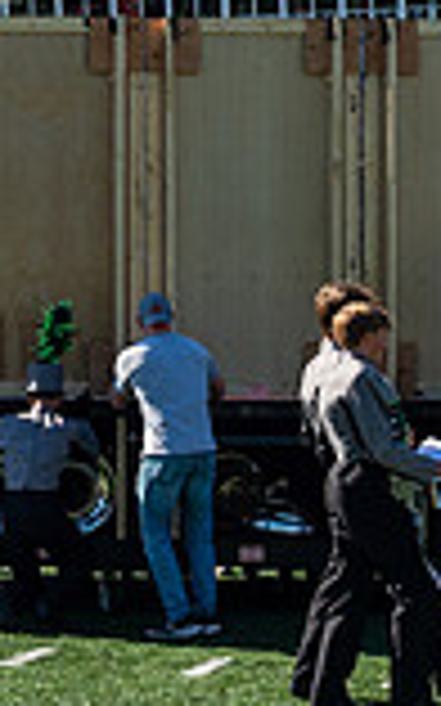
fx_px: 2406
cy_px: 370
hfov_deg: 10.3
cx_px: -69
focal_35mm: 125
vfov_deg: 16.7
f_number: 10
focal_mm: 31
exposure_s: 1/800
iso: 320
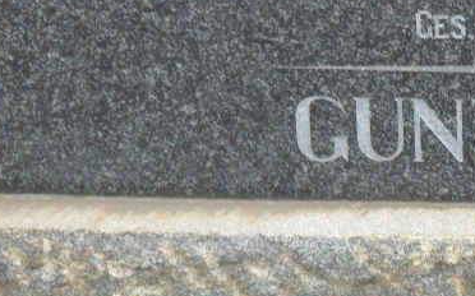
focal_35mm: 178
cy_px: -70
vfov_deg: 7.3
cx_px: 503
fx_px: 2303
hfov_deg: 11.6
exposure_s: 1/90
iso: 100
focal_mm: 9.3
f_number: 5
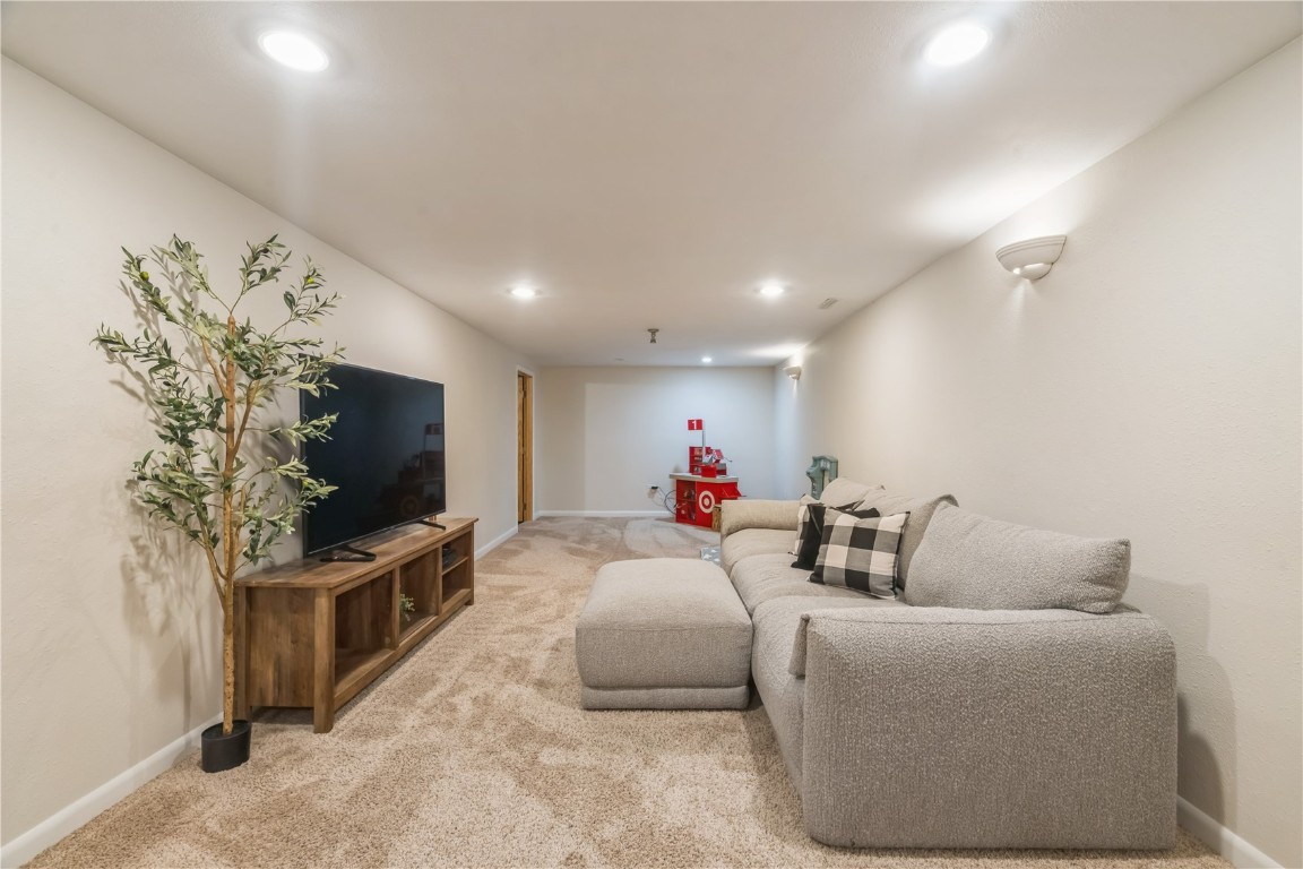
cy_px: 434
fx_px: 579
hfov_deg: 96.7
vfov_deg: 73.7
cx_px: 652
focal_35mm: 16
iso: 400
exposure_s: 1/1.25
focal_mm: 16
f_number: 10
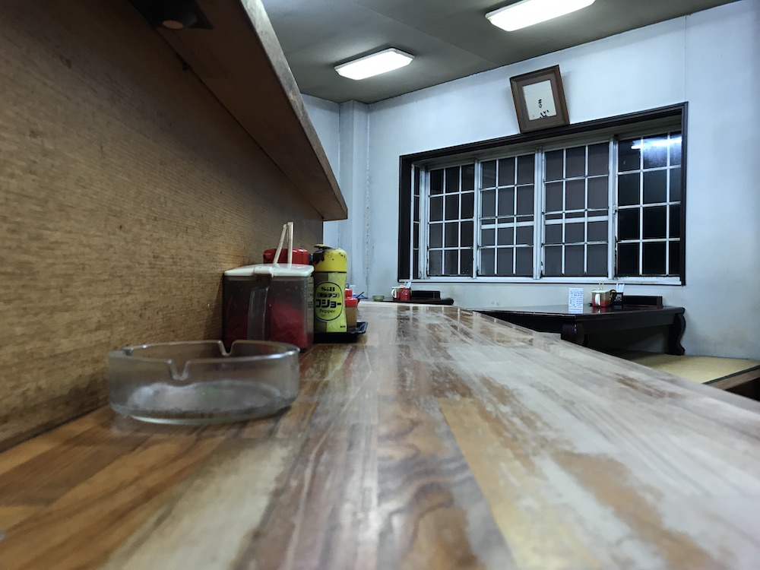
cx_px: 380
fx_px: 615
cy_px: 285
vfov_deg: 49.7
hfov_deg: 63.4
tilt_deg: -0.1
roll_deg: -0.2
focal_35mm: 28
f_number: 1.8
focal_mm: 3.99
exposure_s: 1/15
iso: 40
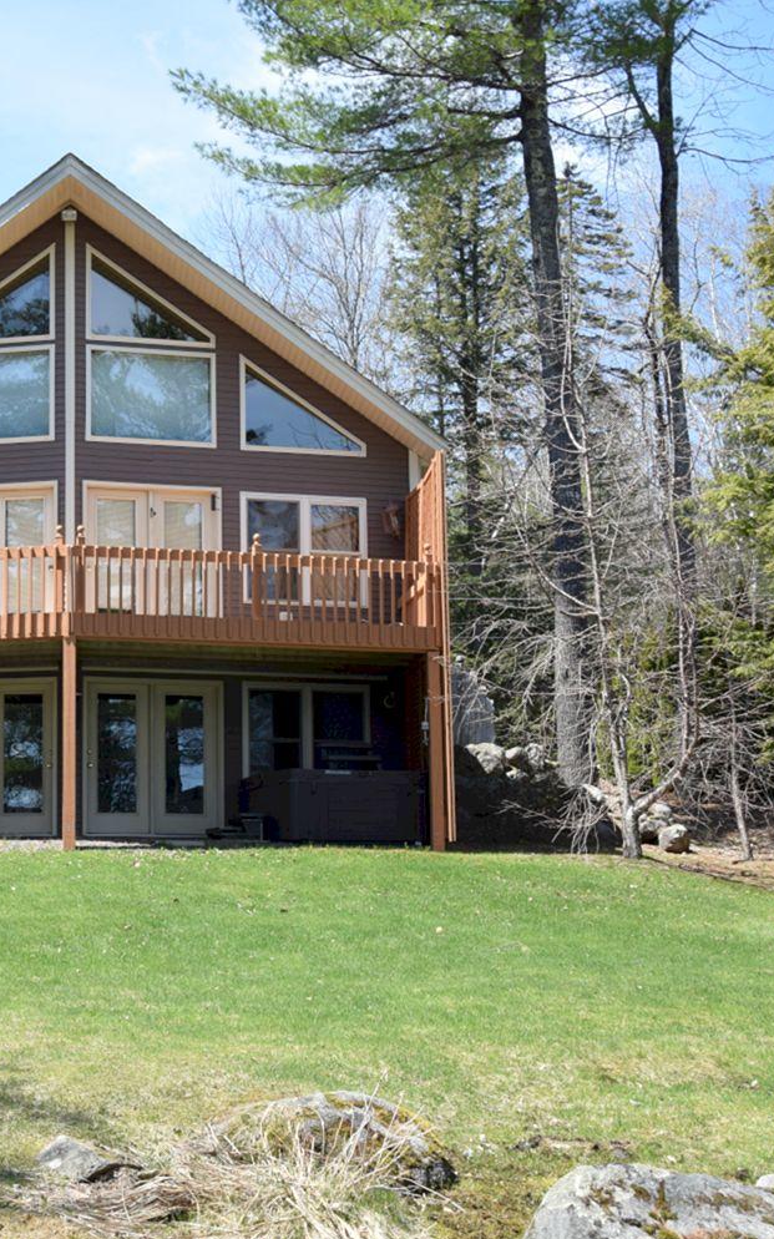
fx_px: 2026
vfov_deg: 34.0
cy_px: 622
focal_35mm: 60
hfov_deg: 21.1
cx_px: 67
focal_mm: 26
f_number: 8
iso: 200
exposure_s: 1/250
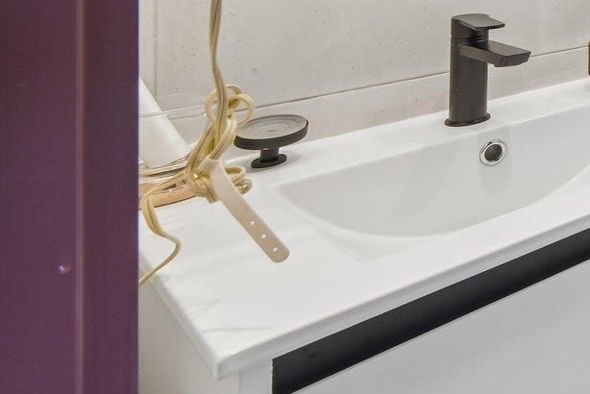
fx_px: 656
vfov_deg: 28.1
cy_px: -108
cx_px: 969
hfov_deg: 25.9
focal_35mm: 40
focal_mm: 8
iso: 200
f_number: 8
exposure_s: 1/7
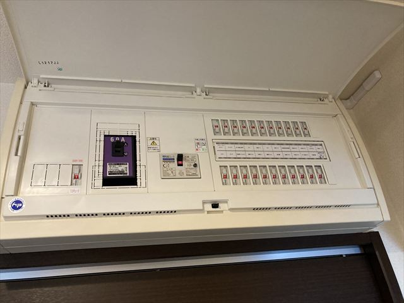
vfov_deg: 49.7
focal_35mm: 28
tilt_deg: +29.5
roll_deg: +6.5
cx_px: 202
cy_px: 152
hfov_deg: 63.4
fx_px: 327
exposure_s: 1/60
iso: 200
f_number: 1.8
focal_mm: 3.99
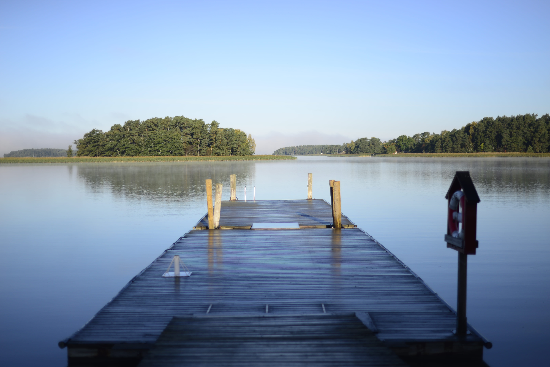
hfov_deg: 39.6
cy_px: 184
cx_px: 275
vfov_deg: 27.0
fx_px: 764
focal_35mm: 50
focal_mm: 50
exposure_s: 1/4000
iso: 100
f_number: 1.8
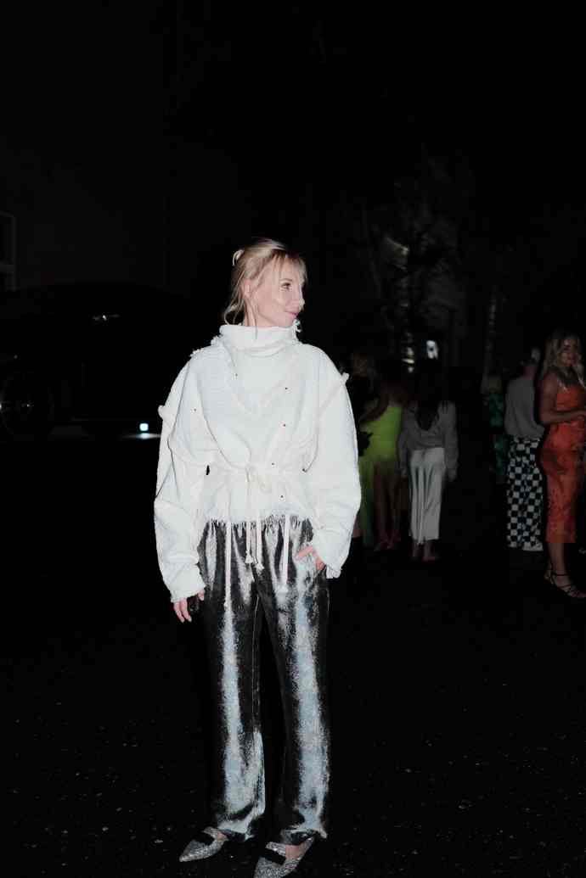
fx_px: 855
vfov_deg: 54.4
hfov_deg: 37.9
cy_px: 439
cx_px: 293
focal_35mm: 35
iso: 640
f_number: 2
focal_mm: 23
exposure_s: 1/80
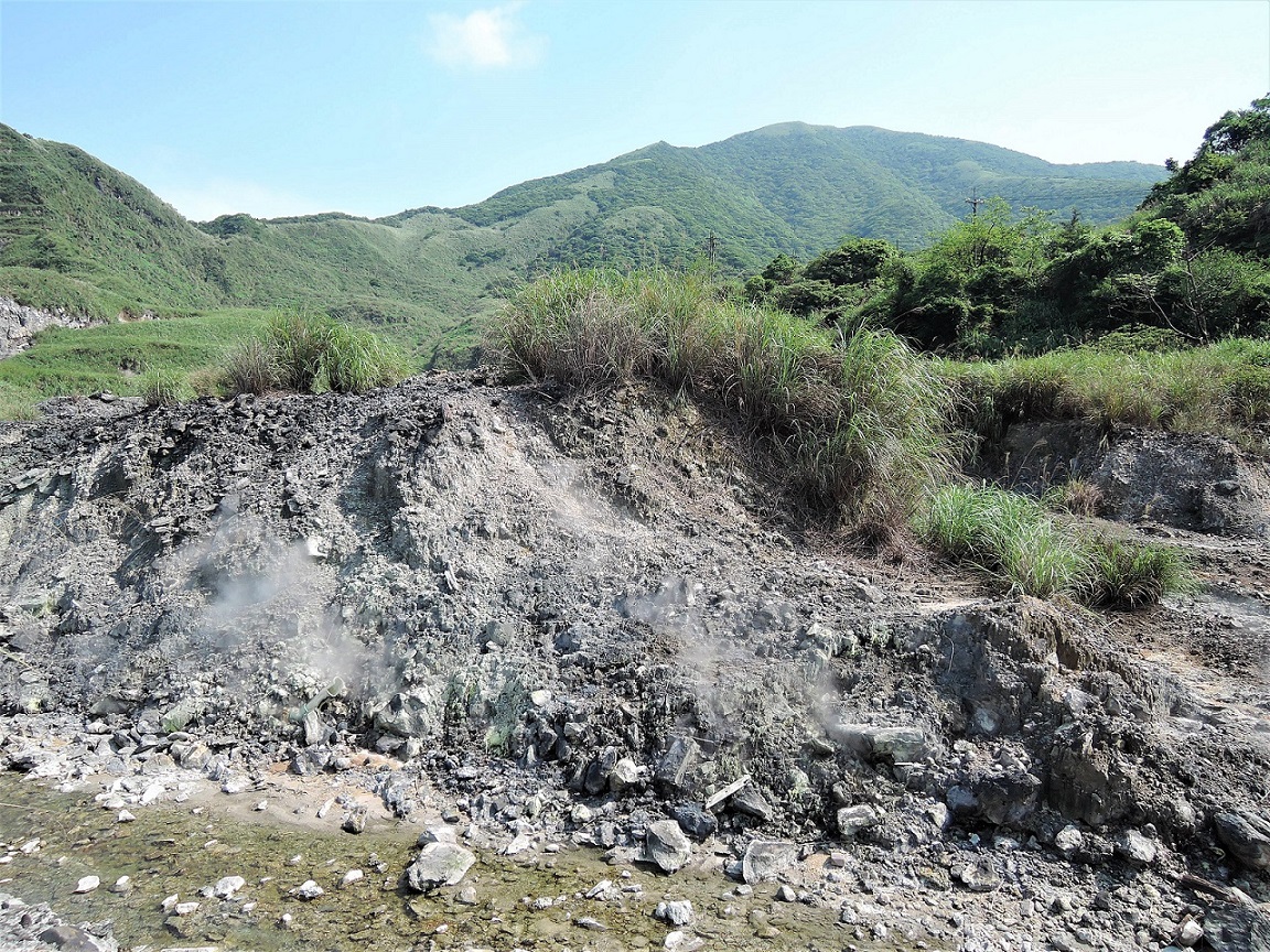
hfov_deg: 71.6
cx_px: 635
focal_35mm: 24
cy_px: 476
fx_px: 881
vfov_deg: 56.8
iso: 80
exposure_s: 1/640
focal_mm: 5.1
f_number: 2.8
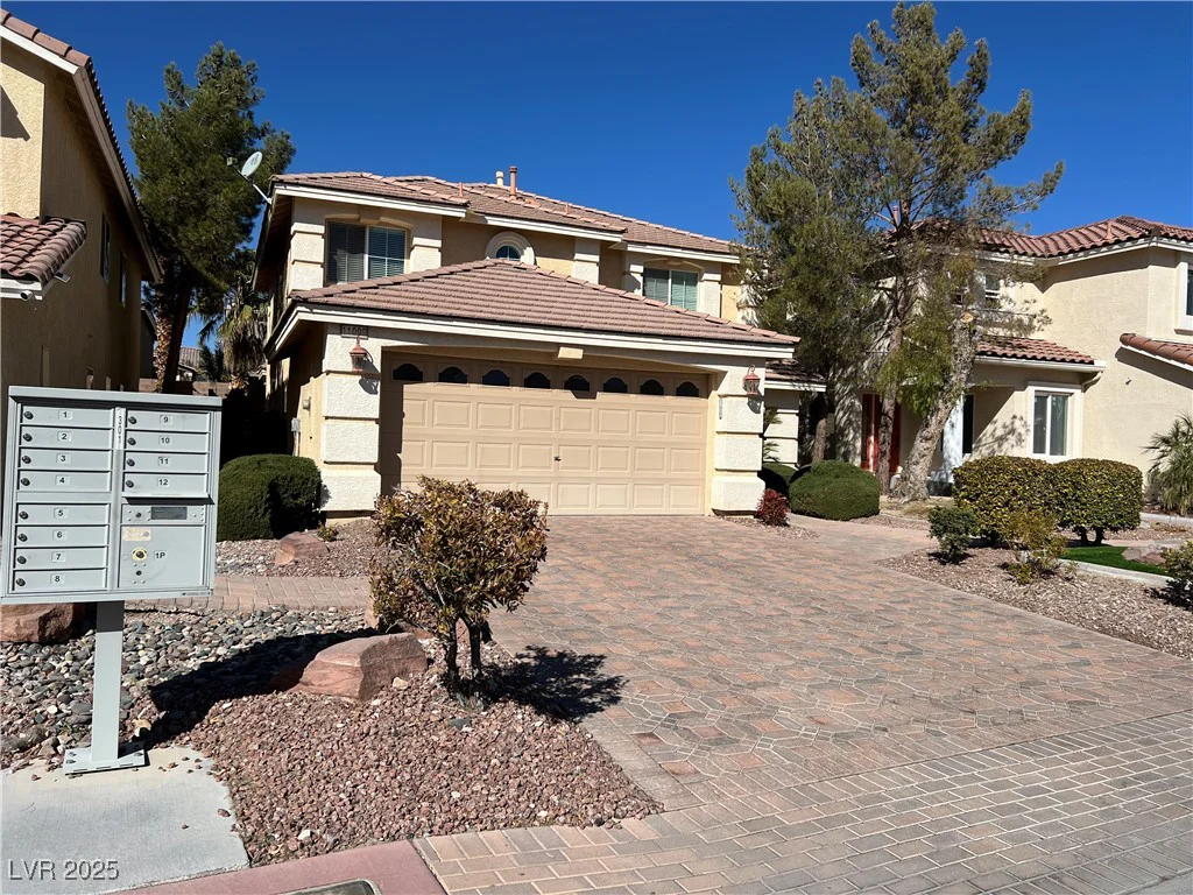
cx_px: 596
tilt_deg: +0.0
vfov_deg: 53.1
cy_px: 448
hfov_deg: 67.3
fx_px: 896
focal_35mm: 26
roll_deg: -1.0
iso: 50
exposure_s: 1/8000
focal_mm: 5.7
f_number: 1.5
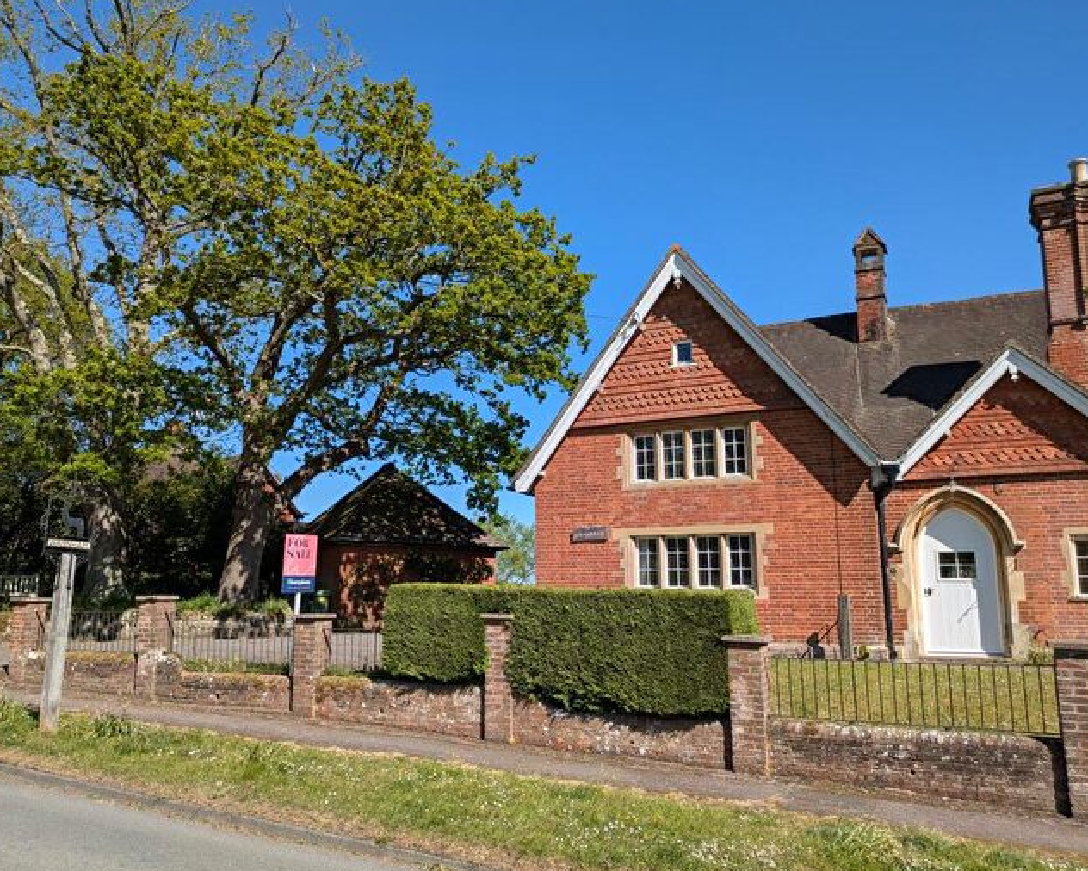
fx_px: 870
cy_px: 436
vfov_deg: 53.2
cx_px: 524
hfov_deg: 64.0
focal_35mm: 27
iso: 42
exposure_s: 1/2294
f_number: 1.89
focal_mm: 5.43
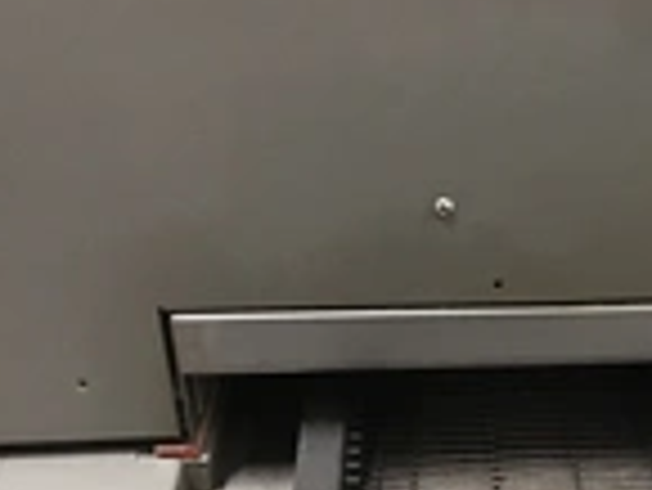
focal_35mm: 77
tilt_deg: -34.3
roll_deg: -2.1
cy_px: 602
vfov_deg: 18.1
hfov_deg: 24.0
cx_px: 674
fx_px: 1452
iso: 100
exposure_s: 1/4
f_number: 1.8
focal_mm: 3.99
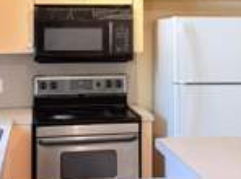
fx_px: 541
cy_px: 12
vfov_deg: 18.4
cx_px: 117
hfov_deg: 25.1
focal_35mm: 78
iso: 320
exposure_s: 1/60
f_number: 1.78
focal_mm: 6.76
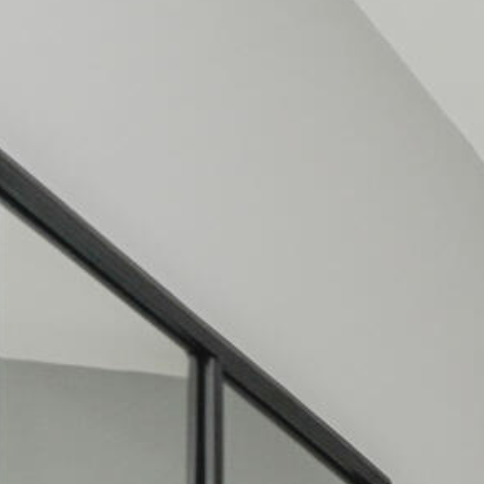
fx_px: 2215
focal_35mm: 140
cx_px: 2064
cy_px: 1374
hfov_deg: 7.5
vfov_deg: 9.9
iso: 100
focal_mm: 16
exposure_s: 1/60
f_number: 5.6
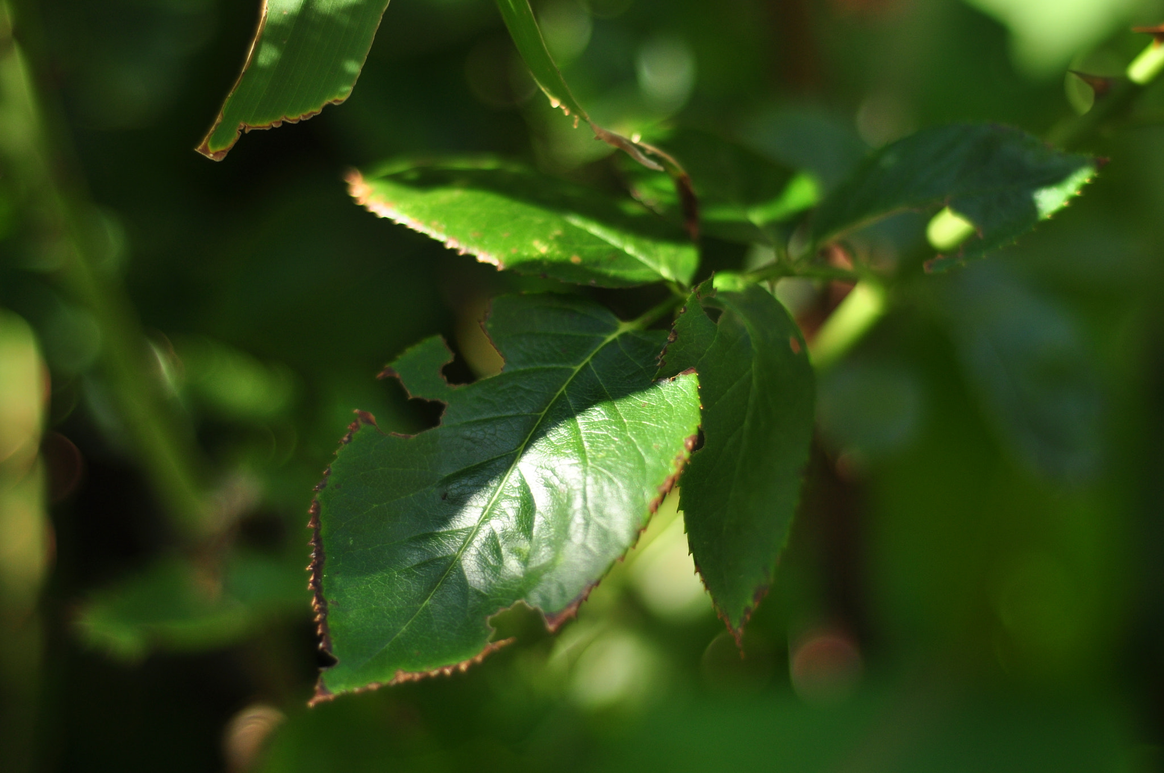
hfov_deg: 27.0
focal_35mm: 75
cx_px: 582
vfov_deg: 18.1
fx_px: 2422
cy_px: 386
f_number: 1.8
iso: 200
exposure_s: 1/1250
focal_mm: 50
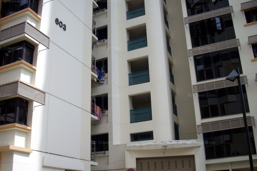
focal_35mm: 39
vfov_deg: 34.2
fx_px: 279
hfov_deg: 49.5
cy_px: 96
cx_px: 128
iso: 80
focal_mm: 6.2
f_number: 5.6
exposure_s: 1/250
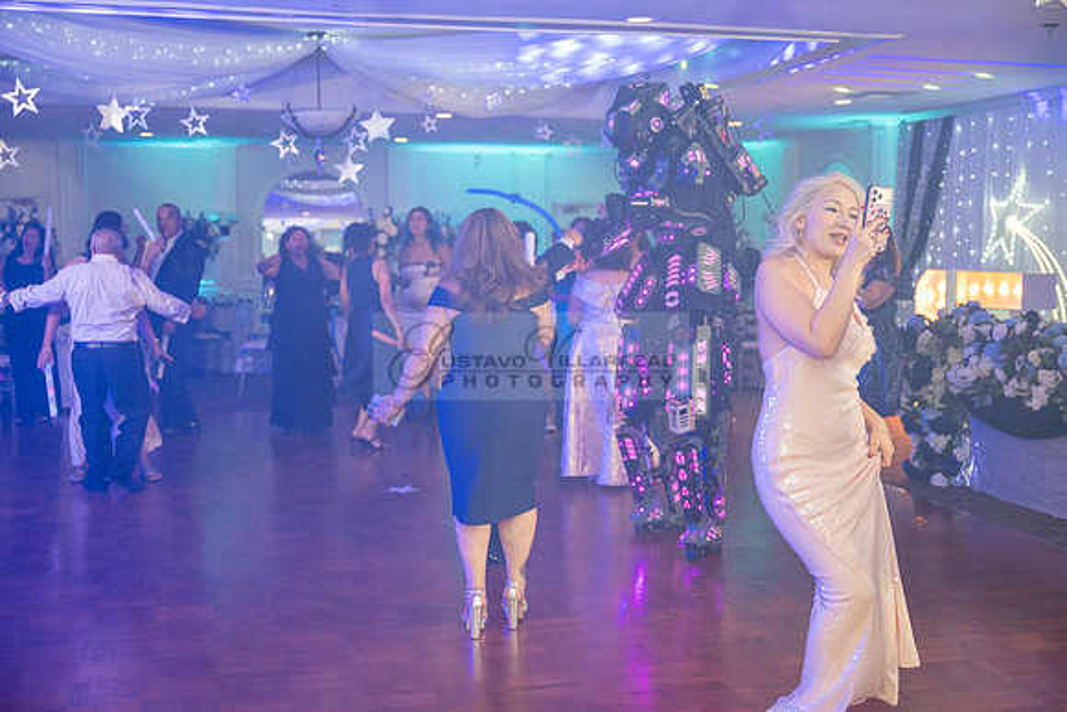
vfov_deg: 29.9
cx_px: 534
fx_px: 1334
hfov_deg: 43.6
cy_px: 356
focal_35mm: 45
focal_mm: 45
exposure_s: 1/200
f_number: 2.8
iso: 1250
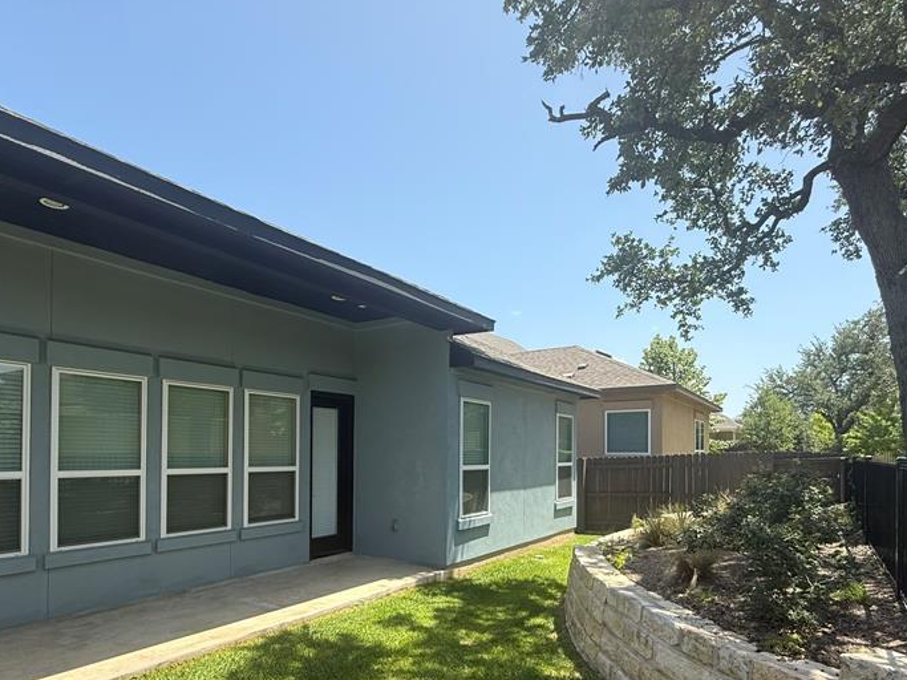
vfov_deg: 62.0
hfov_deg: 79.0
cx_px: 458
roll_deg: -0.5
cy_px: 449
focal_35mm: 21
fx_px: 550
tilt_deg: +0.5
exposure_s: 1/888
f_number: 2.2
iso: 50
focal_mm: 2.22
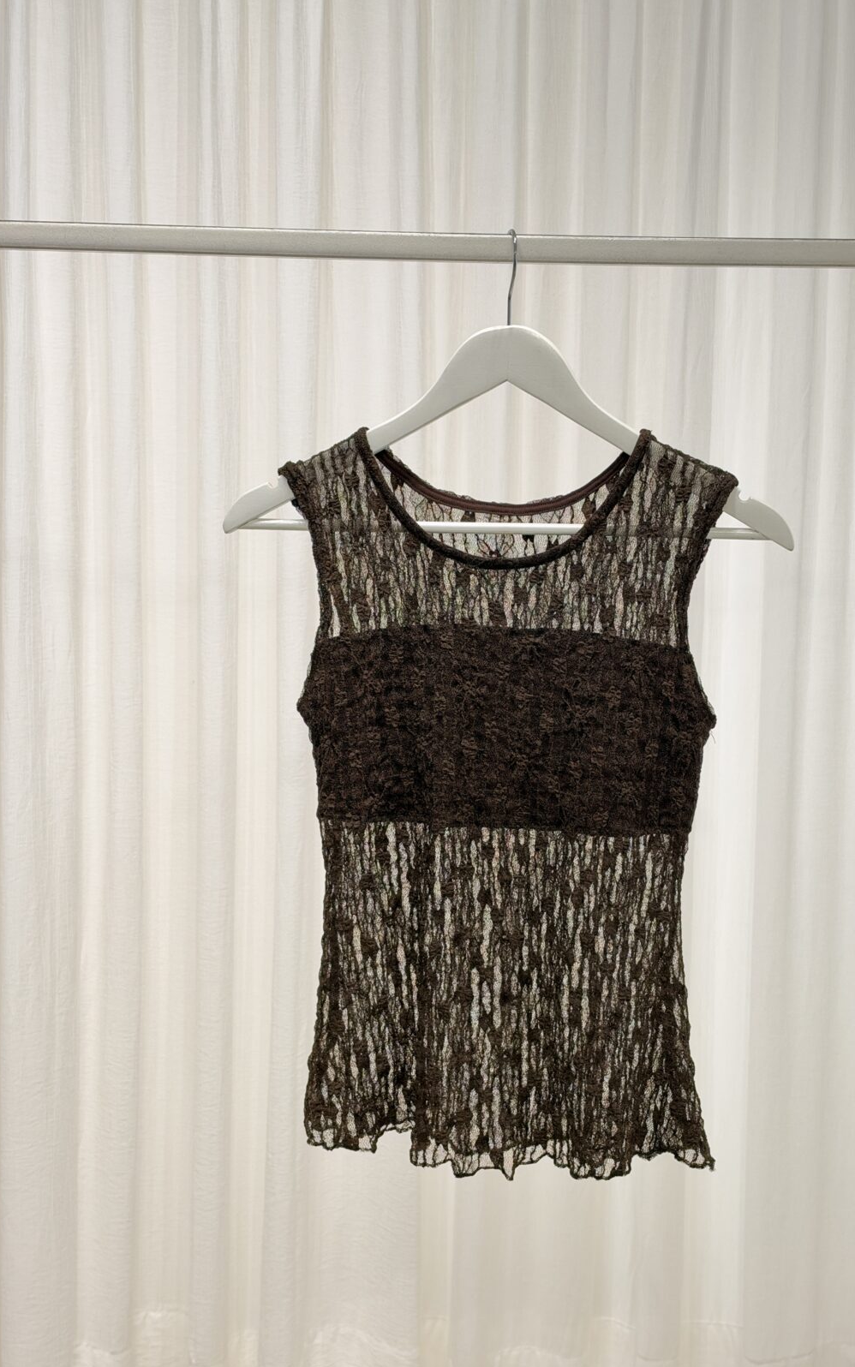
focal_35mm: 51
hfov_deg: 25.3
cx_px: 505
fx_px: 1901
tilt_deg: -5.5
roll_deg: -1.2
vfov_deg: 39.6
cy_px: 684
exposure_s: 1/60
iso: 125
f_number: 1.8
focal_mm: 6.93
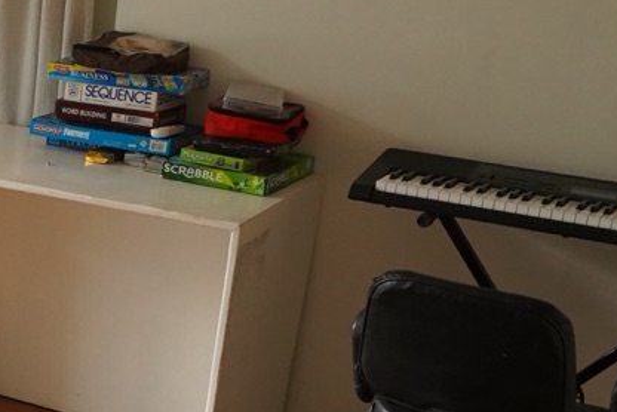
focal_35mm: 83
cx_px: -409
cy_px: 273
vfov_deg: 16.4
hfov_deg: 19.7
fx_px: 1423
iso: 1600
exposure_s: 1/30
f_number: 4
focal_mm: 18
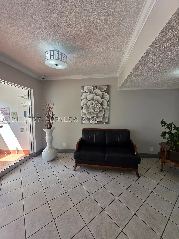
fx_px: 90
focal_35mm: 13
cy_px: 120
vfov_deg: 106.2
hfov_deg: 89.9
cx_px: 90
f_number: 1.9
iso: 40
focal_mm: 2.2
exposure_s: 1/120
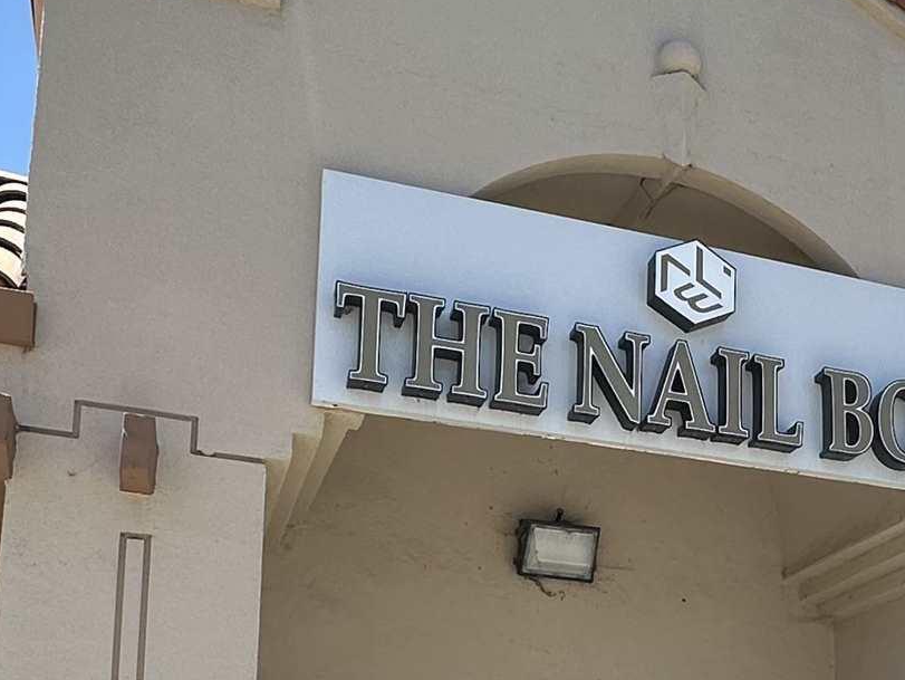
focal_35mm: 53
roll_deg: +0.0
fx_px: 1386
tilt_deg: +8.8
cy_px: 735
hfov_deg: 35.0
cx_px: 726
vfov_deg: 25.7
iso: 40
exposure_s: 1/842
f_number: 2.2
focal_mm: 2.22
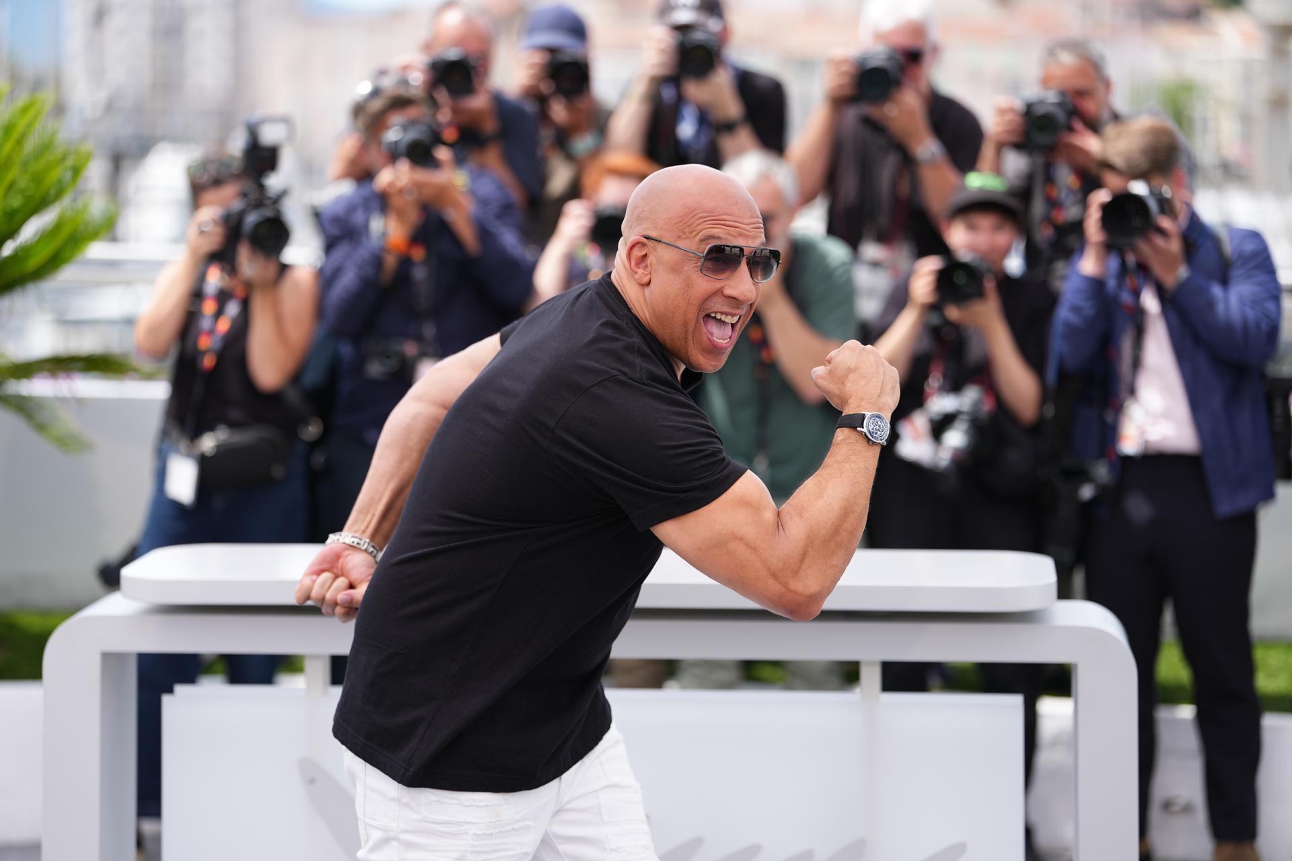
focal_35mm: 90
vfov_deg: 15.2
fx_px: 3230
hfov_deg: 22.6
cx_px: 646
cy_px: 430
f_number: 2
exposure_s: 1/1250
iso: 100
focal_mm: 90
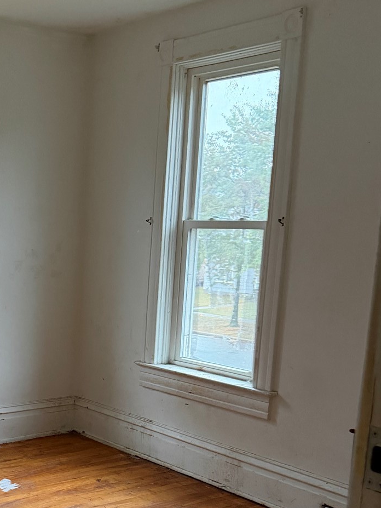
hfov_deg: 26.4
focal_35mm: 53
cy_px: 390
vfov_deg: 35.2
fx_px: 777
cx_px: 24
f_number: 1.78
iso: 800
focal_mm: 6.76
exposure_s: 1/54
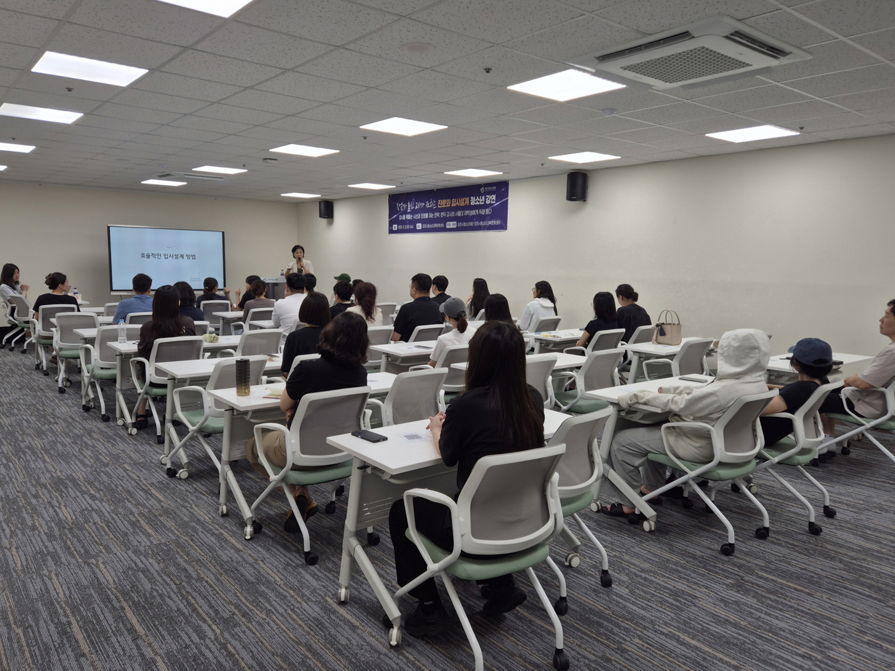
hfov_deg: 73.9
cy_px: 336
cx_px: 448
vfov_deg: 58.9
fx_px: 595
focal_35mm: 23
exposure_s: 1/120
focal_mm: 5.4
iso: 25
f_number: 1.8
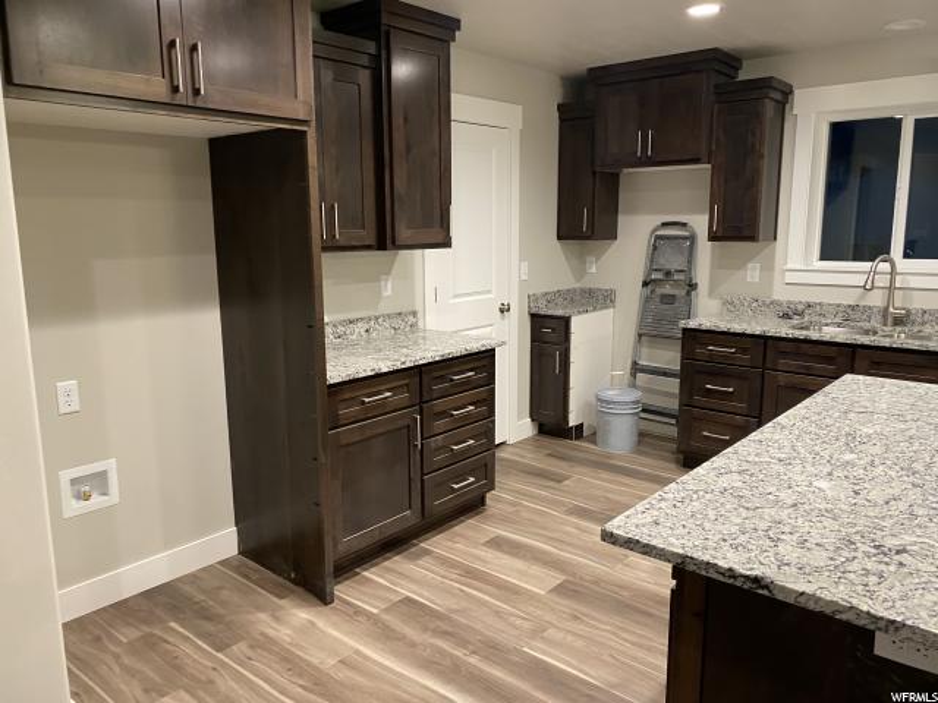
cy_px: 352
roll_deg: +0.5
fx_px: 705
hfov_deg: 67.3
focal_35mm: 26
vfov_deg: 53.1
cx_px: 469
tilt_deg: -7.7
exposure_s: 1/60
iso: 250
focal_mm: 4.25
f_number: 1.8
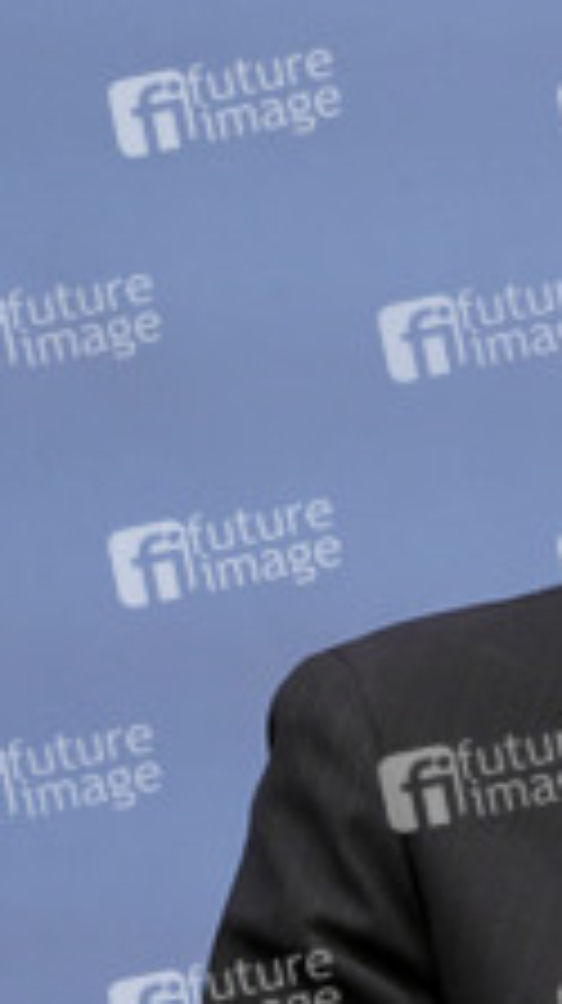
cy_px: 441
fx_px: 7039
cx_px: 1005
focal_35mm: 265
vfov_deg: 8.1
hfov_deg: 4.5
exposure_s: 1/500
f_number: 5.6
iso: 3200
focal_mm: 125
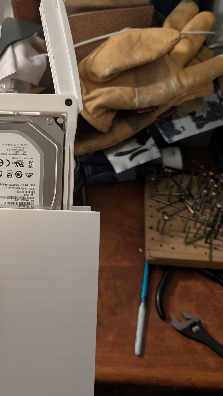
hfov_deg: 27.9
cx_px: 0
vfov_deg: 50.3
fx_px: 421
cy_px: 169
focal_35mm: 40
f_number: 1.68
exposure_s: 1/100
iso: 996
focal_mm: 6.9
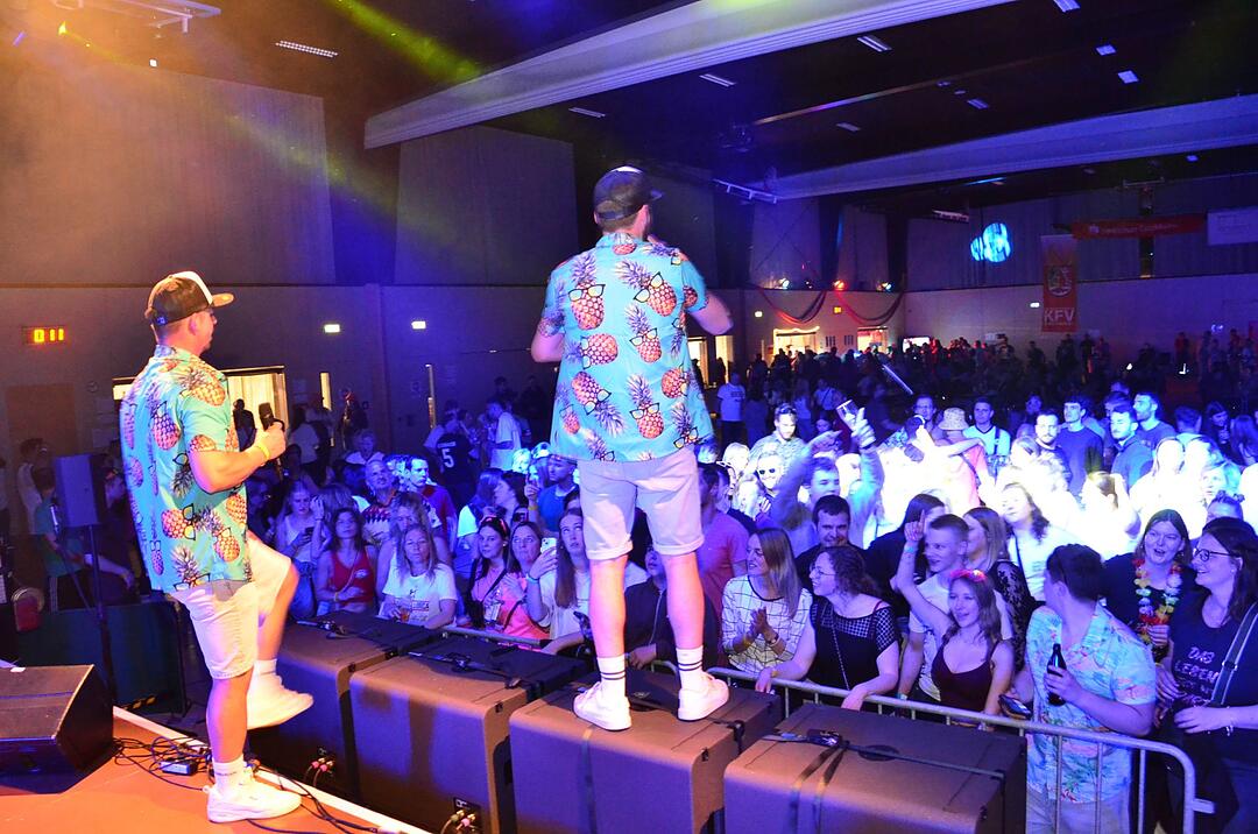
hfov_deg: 67.5
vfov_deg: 47.8
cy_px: 417
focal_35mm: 27
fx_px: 942
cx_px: 629
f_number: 5.6
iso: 3200
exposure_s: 1/25
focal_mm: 18
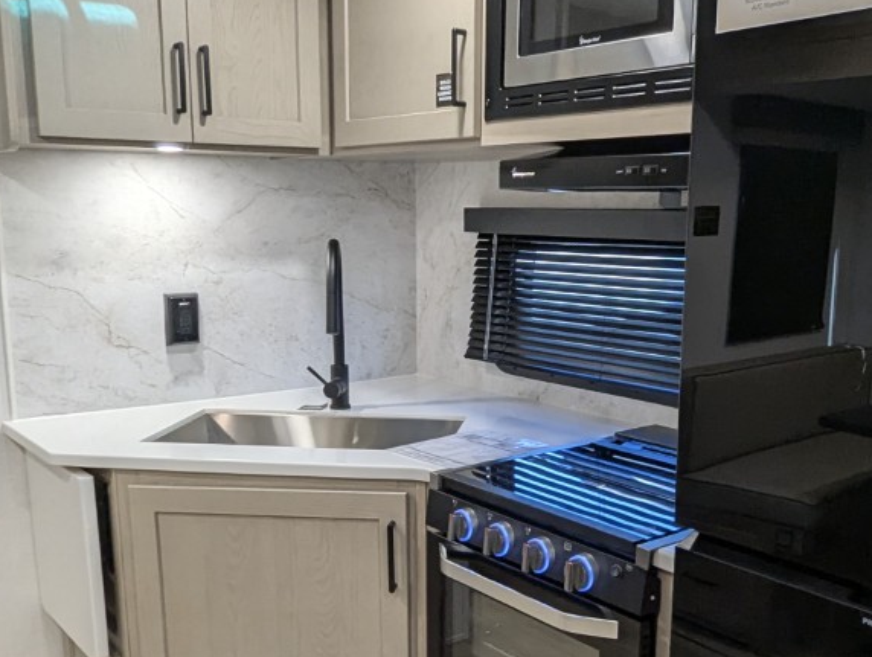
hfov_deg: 47.7
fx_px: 984
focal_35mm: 39
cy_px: 415
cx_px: 484
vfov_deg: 36.7
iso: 133
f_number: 2.2
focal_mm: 2.35
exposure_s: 1/58.1
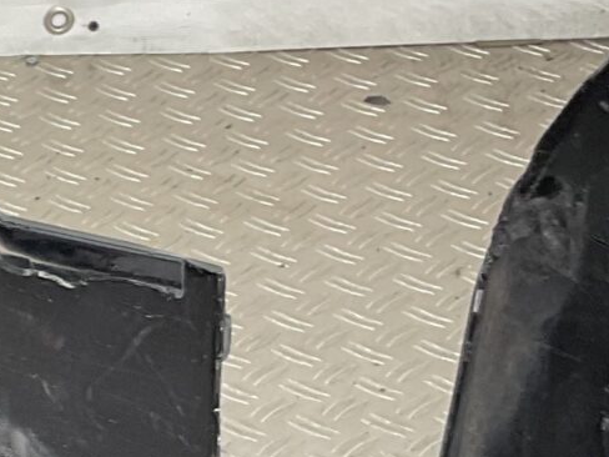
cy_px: 593
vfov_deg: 9.6
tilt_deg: -36.2
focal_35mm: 152
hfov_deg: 12.0
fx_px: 2674
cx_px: -468
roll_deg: +8.1
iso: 25
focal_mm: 3
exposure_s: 1/120
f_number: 1.8
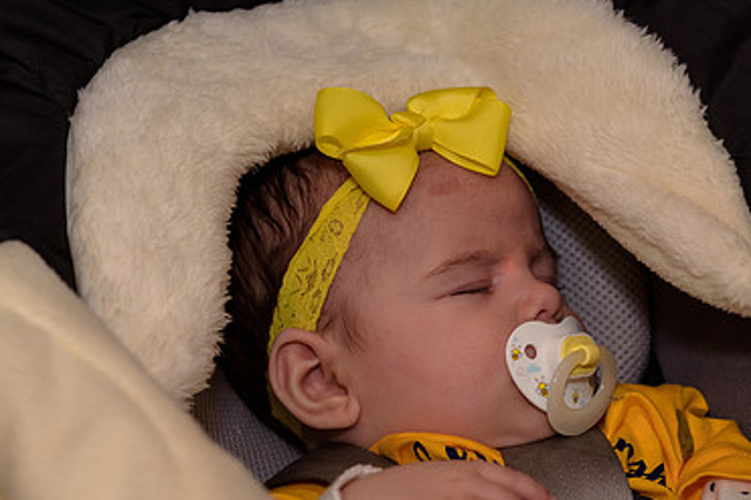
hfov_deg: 15.4
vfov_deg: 10.3
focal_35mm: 133
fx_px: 2773
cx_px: 528
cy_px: 347
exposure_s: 1/160
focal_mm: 85
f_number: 4.5
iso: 400
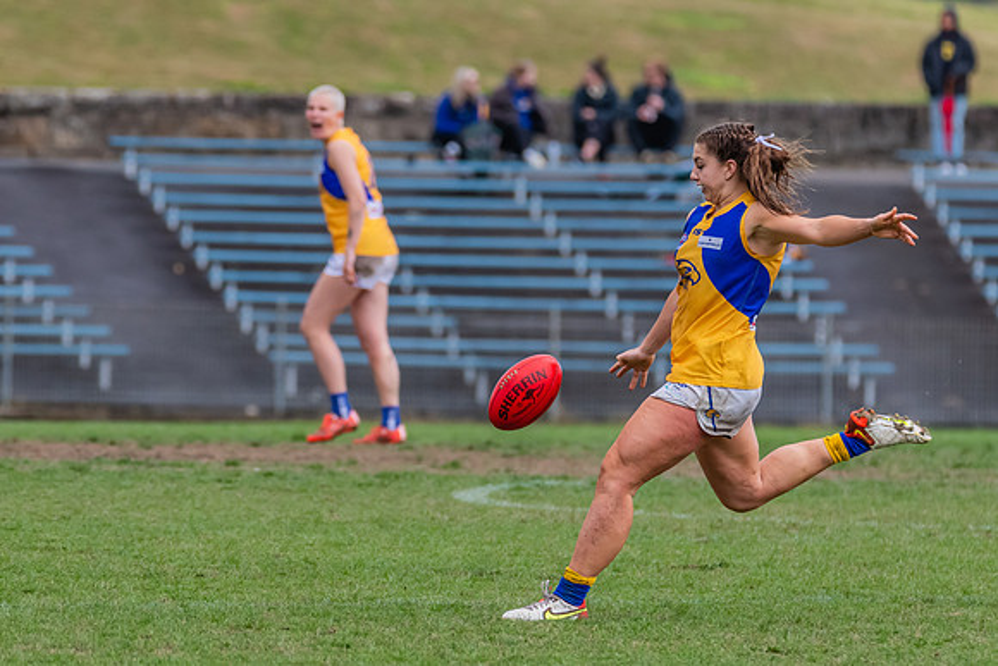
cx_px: 485
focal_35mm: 592
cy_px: 351
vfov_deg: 2.3
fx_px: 16408
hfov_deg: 3.5
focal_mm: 350
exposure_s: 1/1600
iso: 1100
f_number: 6
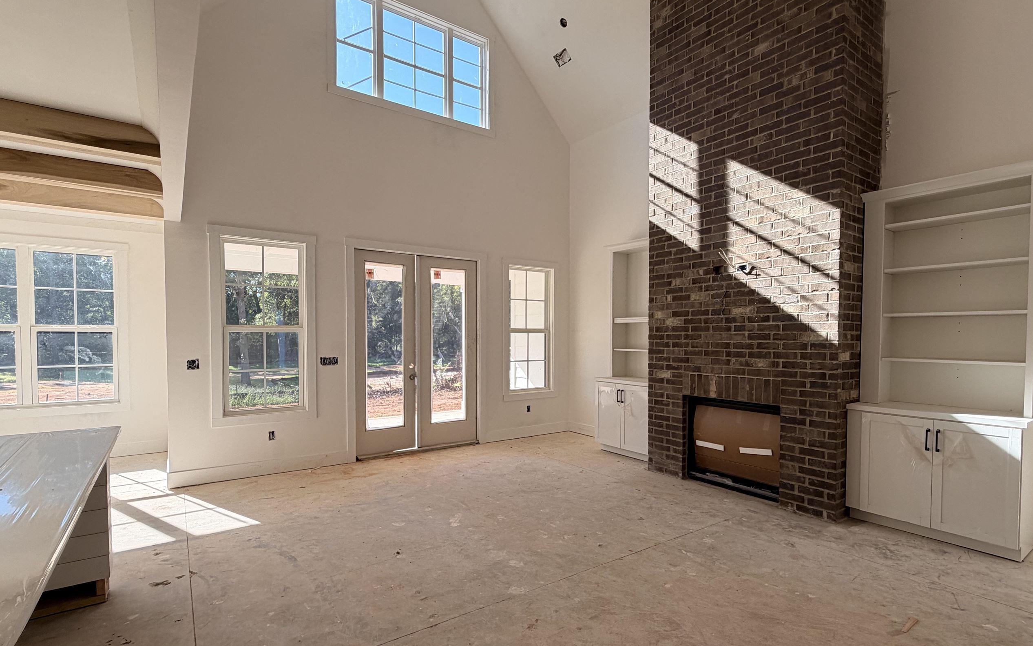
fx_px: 507
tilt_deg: -2.5
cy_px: 349
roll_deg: +0.0
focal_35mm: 18
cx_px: 542
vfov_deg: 64.9
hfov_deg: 91.0
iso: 40
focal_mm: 2.22
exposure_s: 1/217
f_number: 2.2
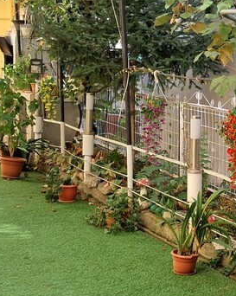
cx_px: 322
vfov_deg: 24.1
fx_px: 691
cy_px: 183
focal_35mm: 79
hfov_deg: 17.9
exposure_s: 1/120
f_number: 1.8
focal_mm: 4
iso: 50
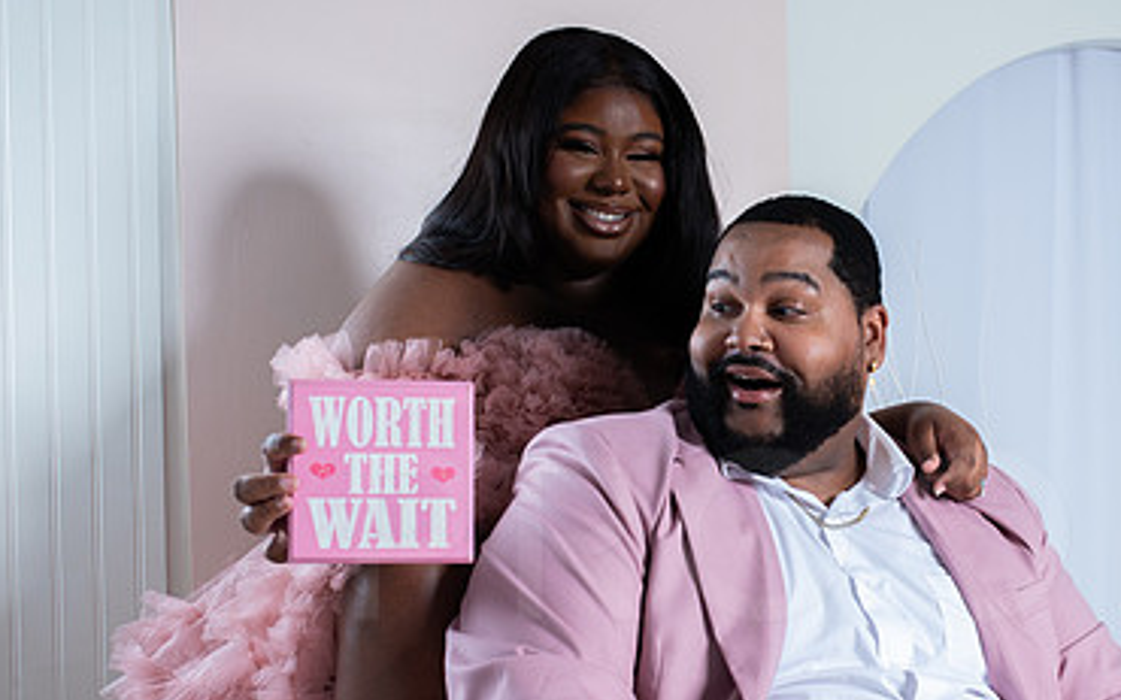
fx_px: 1710
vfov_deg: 22.9
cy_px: 535
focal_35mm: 56
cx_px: 788
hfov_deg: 35.8
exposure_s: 1/200
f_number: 5.6
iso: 100
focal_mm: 35
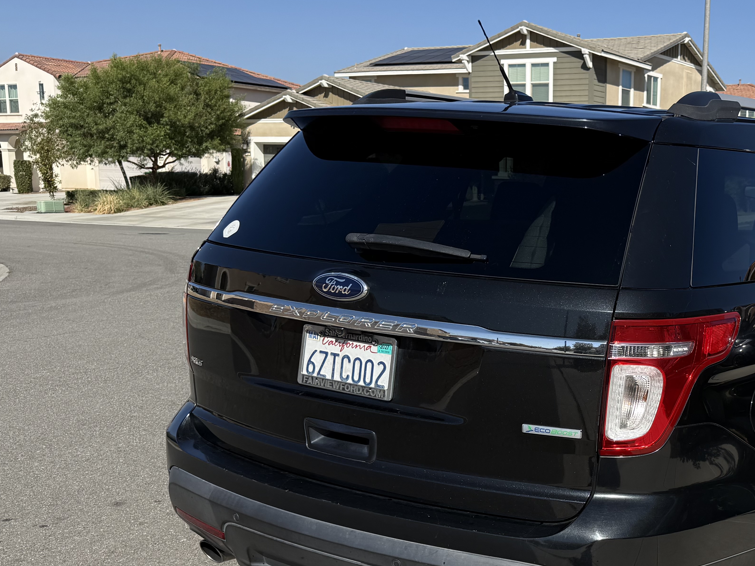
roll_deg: -0.2
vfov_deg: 33.4
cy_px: 360
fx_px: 938
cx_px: 602
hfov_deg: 42.0
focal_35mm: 43
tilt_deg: -7.4
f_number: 1.78
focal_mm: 6.76
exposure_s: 1/4673
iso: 80
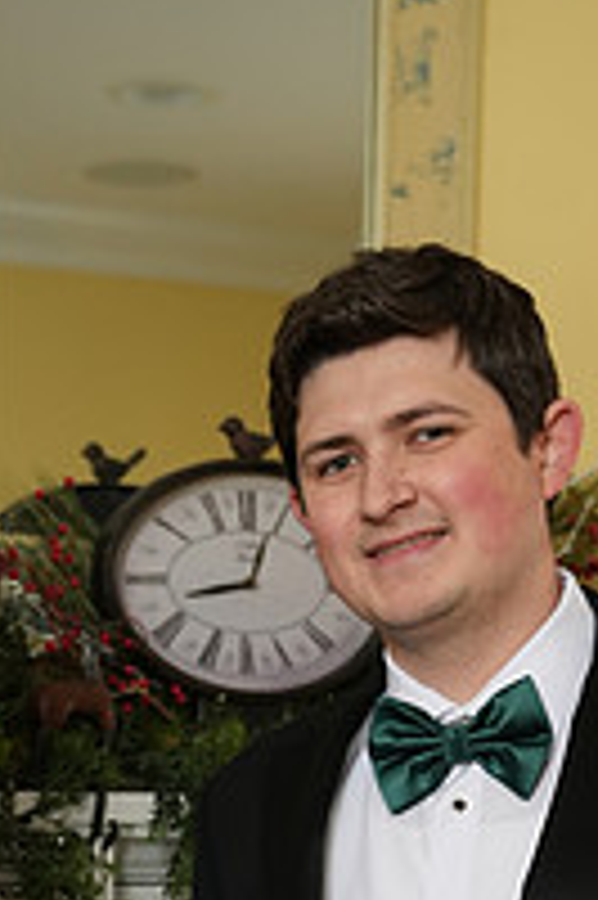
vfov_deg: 16.3
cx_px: 209
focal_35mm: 119
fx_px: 2970
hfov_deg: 11.5
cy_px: 1170
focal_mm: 41
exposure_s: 1/200
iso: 1250
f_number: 3.2
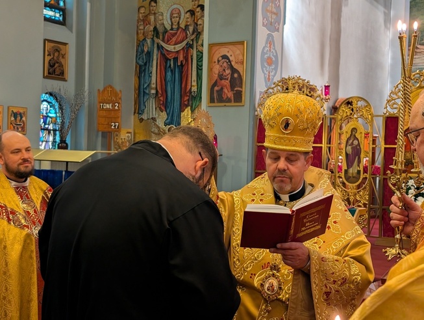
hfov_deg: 38.8
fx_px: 601
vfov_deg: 29.8
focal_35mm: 49
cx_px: 212
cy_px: 160
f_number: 1.68
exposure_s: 1/24
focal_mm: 6.9
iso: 237
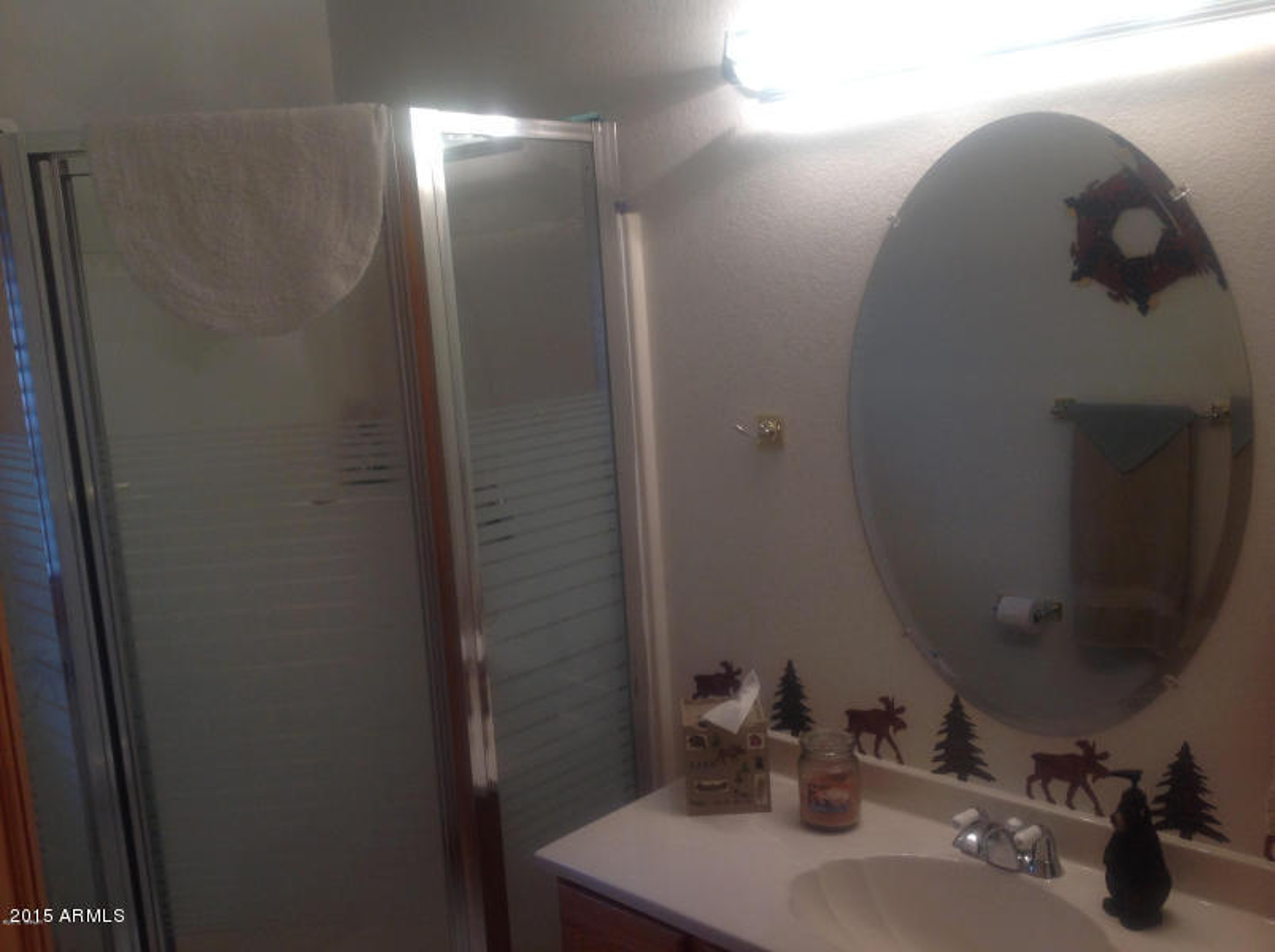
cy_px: 476
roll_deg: +2.5
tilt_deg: -10.5
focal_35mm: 35
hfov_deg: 52.7
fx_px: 1287
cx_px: 638
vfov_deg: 40.6
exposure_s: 1/40
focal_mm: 4.28
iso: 50
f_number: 2.4
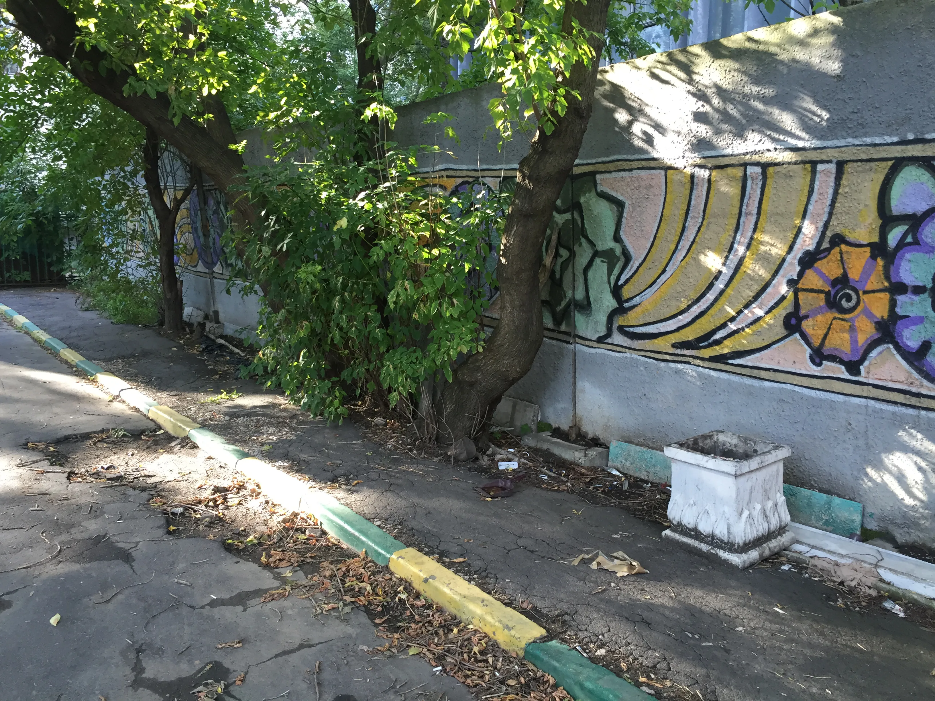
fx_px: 783
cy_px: 350
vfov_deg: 48.2
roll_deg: -1.0
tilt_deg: -6.9
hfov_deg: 61.7
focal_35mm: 29
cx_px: 468
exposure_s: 1/33
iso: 32
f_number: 2.2
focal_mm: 4.15
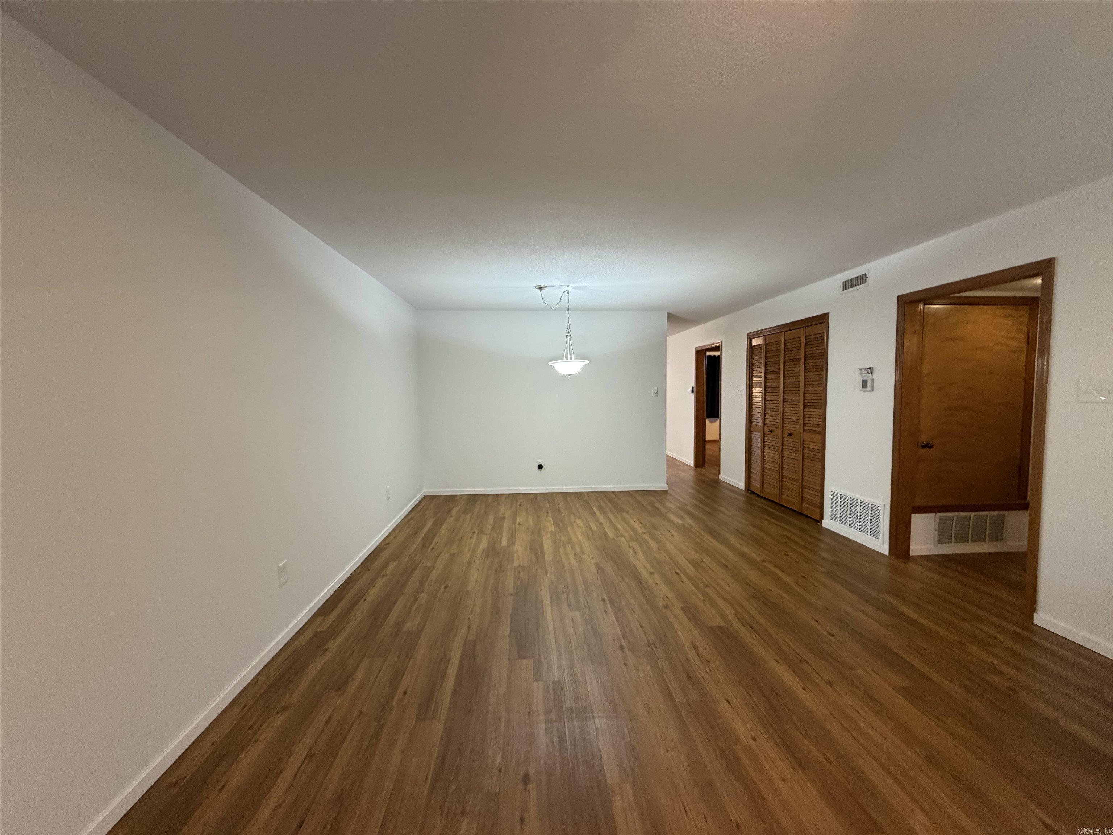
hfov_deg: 102.1
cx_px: 556
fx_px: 450
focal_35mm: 14
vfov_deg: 85.7
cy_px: 418
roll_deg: +0.9
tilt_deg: -3.4
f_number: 2.2
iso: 320
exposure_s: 1/60
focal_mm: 2.22
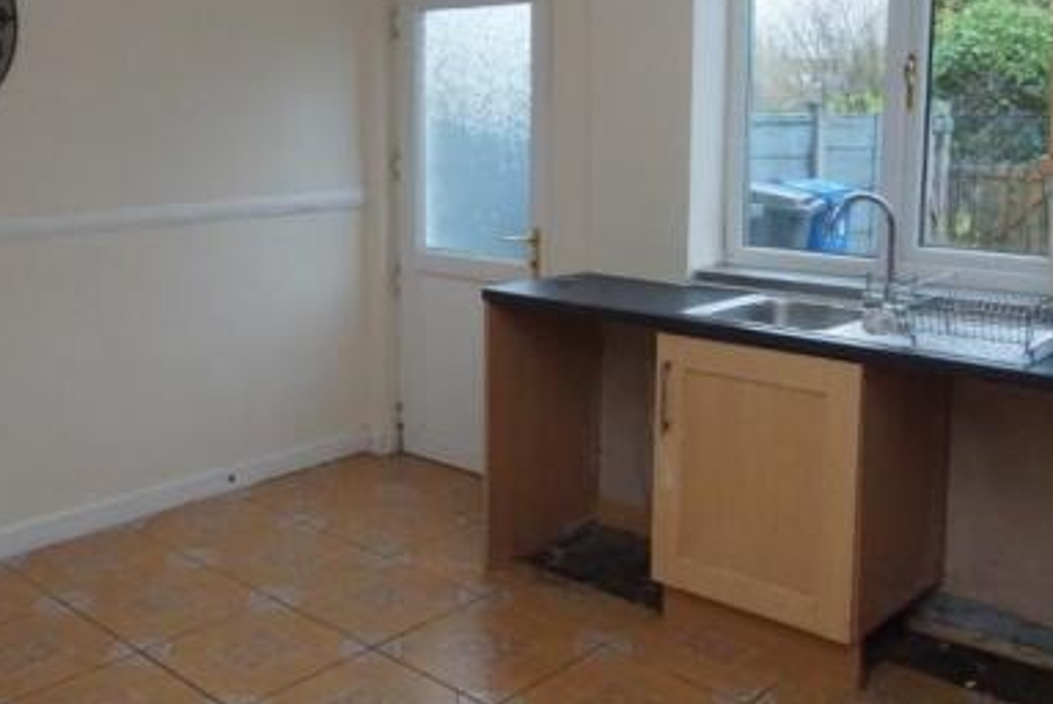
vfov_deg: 32.4
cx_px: 491
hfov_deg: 47.3
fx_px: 1200
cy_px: 232
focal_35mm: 41
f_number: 22
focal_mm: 16
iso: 3200
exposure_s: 1/30
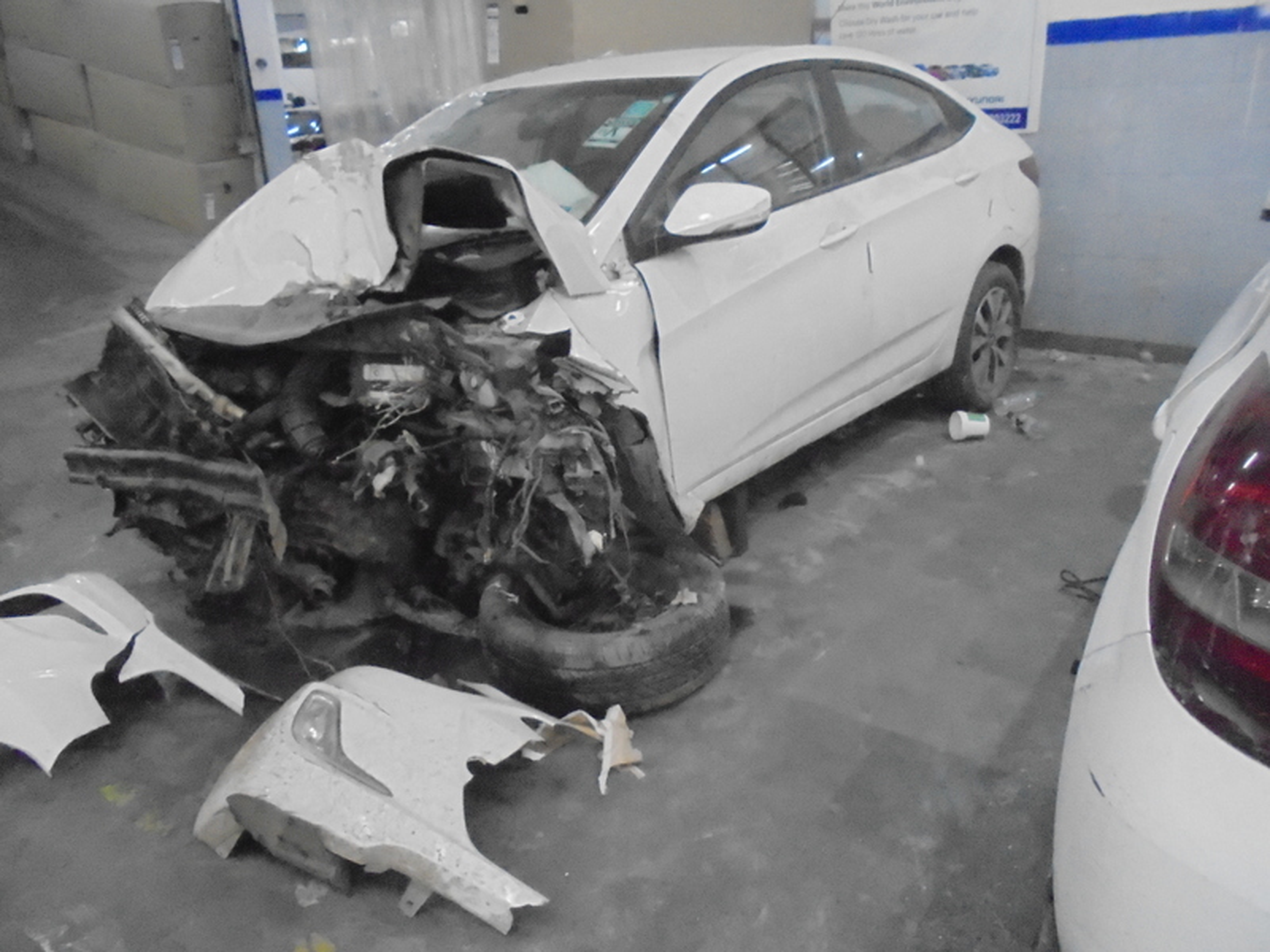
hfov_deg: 67.3
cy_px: 476
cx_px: 635
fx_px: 954
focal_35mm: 26
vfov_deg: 53.1
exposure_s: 1/30
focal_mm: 4.6
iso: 1600
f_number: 3.5
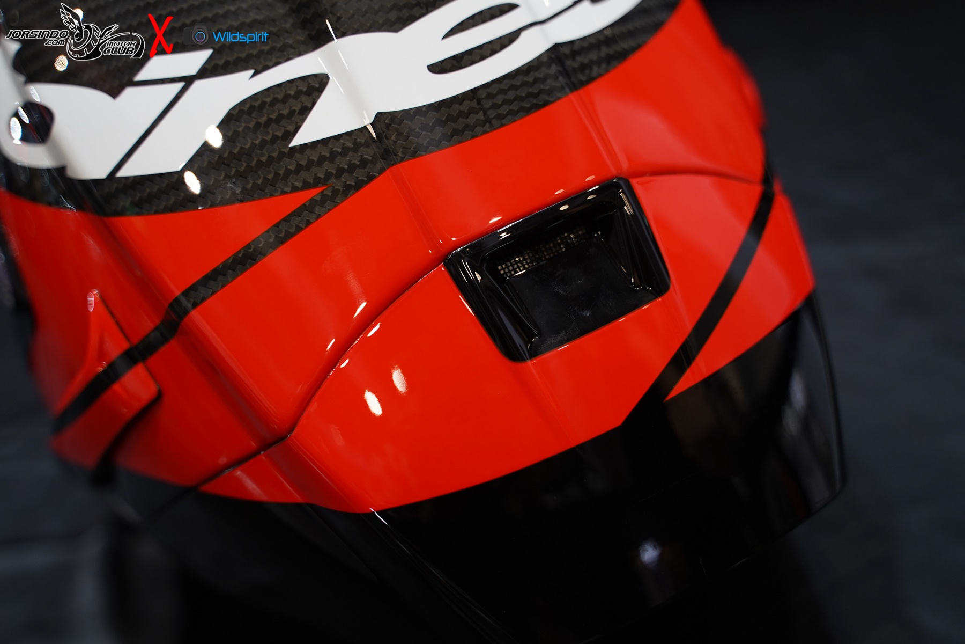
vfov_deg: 28.6
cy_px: 322
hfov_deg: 41.9
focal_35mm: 47
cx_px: 482
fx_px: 1260
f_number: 2.8
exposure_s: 1/100
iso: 800
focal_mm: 47
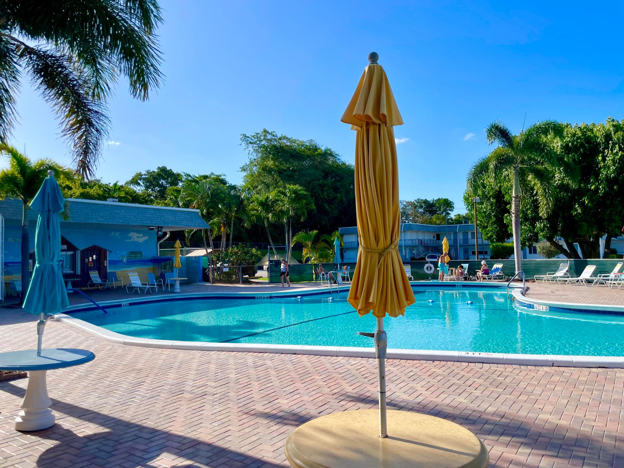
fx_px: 469
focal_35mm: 26
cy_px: 234
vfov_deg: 53.1
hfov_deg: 67.3
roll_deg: +1.3
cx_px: 312
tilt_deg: +3.1
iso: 32
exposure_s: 1/3509
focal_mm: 4.2
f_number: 1.6
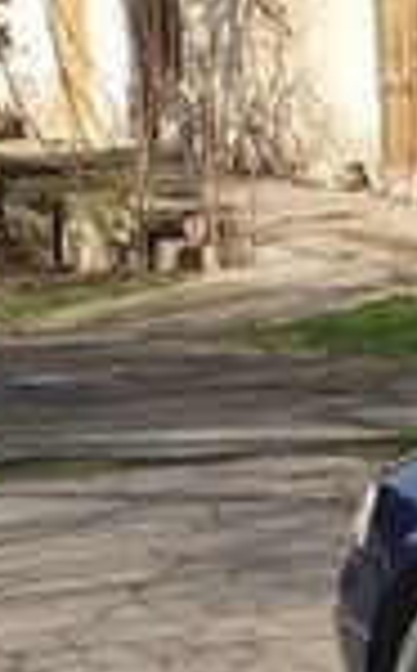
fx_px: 2396
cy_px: 531
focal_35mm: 131
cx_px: 1197
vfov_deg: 15.9
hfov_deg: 8.5
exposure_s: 1/997
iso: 64
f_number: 1.9
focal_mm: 3.7
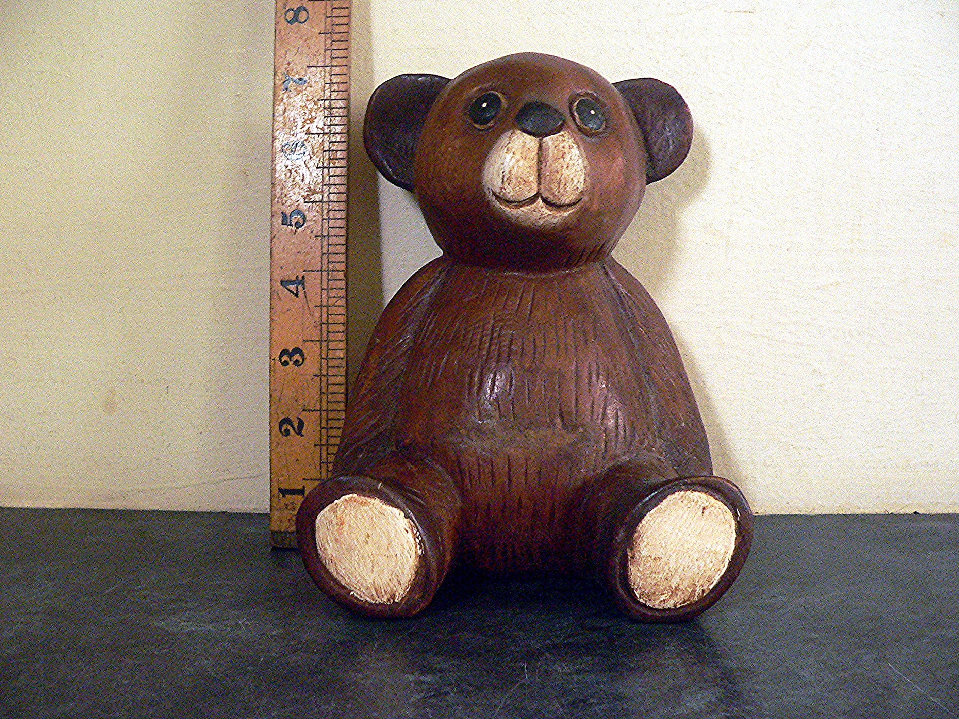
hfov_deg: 51.4
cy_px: 360
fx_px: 997
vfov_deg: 39.7
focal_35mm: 36
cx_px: 480
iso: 400
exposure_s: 1/13
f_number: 2.8
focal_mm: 6
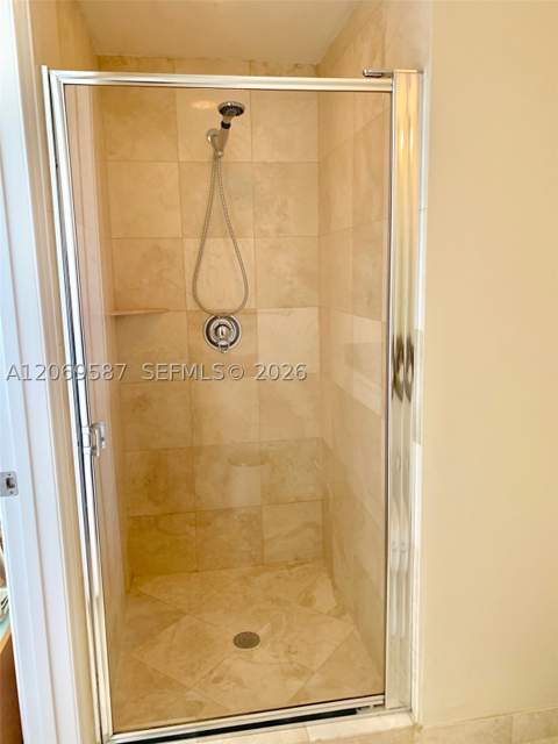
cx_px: 279
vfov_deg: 67.3
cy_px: 372
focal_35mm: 26
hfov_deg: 53.1
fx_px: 559
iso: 125
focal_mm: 4.25
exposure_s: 1/60
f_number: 1.8
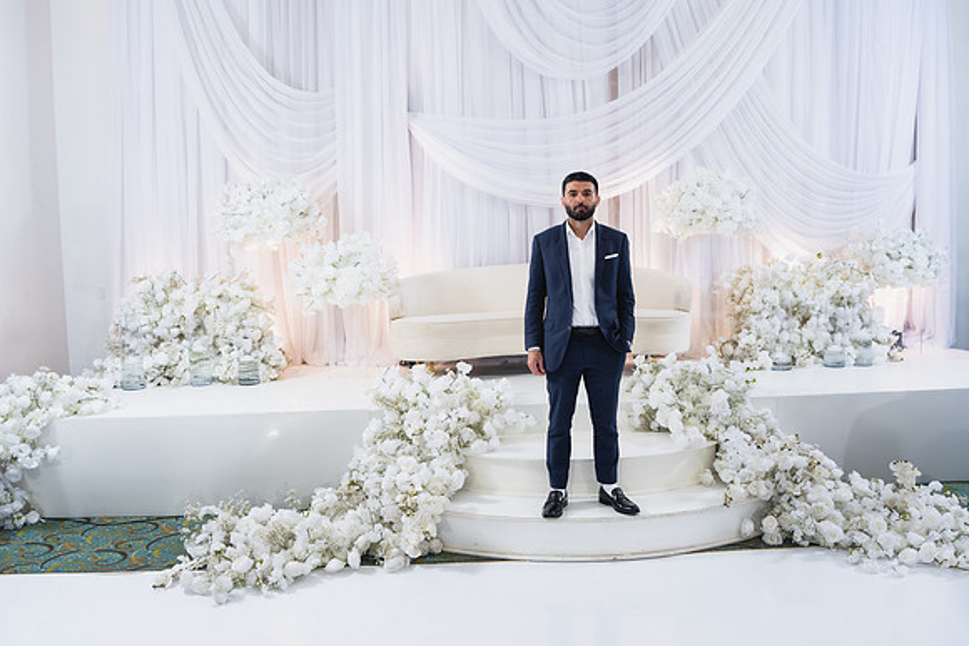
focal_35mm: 28
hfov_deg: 65.5
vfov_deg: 46.4
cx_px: 484
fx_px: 754
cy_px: 323
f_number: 2.8
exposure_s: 1/160
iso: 250
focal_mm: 28
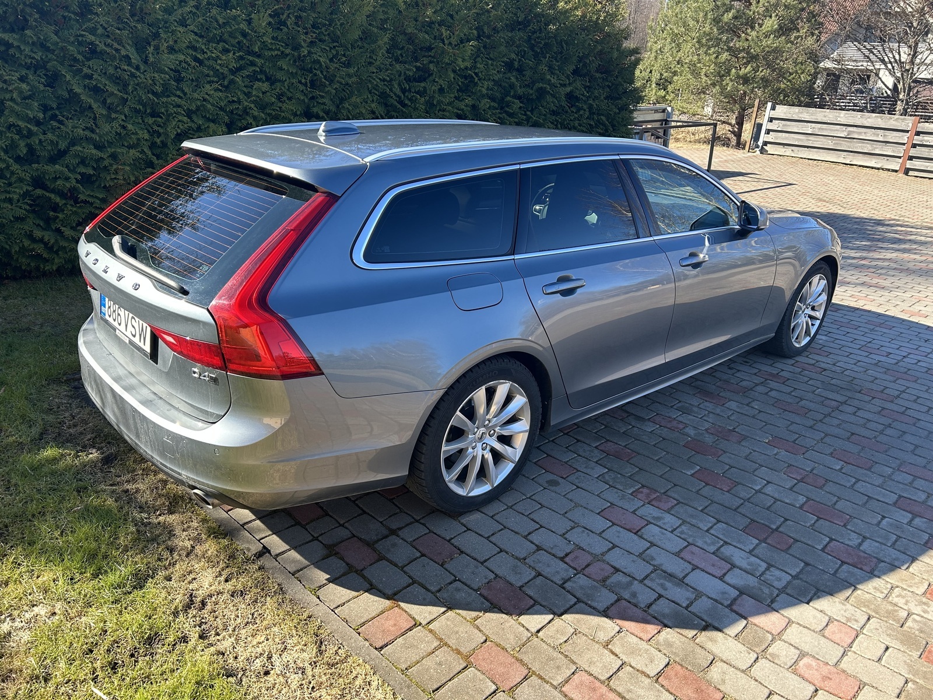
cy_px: 350
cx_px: 466
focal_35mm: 26
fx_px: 701
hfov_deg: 67.3
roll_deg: -2.1
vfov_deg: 53.1
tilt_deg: -23.0
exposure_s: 1/678
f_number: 1.5
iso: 50
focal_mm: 5.7
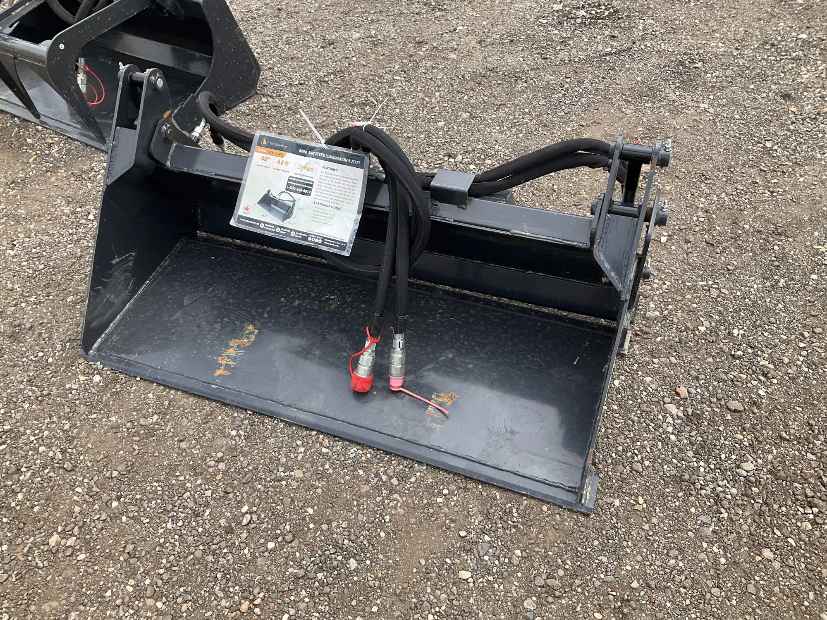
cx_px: 414
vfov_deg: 48.2
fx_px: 693
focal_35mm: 29
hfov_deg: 61.7
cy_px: 310
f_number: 1.8
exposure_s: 1/739
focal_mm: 3
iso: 25
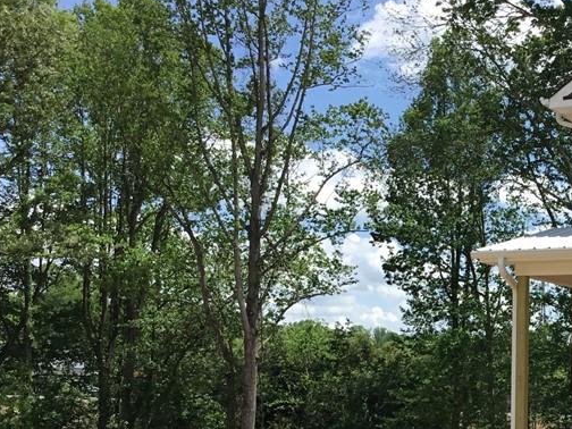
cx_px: 523
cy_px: 339
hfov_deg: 29.4
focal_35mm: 63
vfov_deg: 23.0
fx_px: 1041
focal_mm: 3.3
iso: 25
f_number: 2.4
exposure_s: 1/1116
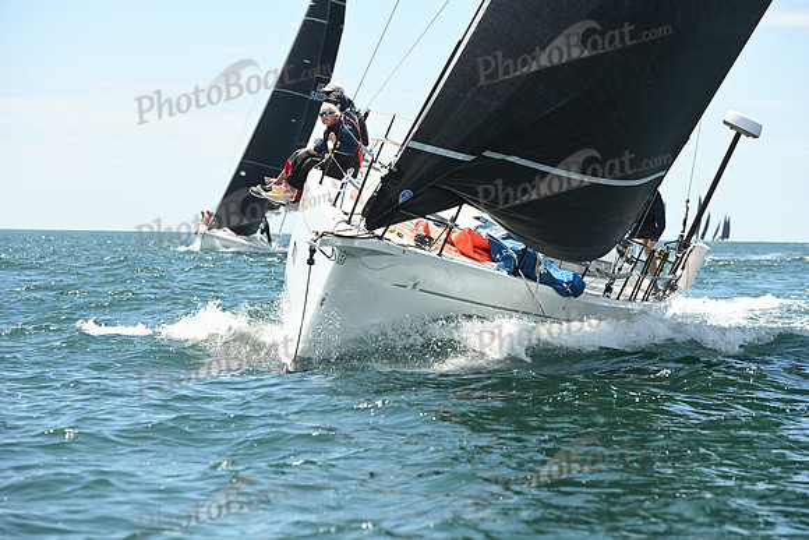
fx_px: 3147
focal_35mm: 140
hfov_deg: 14.7
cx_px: 404
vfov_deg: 9.8
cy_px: 270
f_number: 6.3
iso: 320
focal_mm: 140
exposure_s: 1/1000
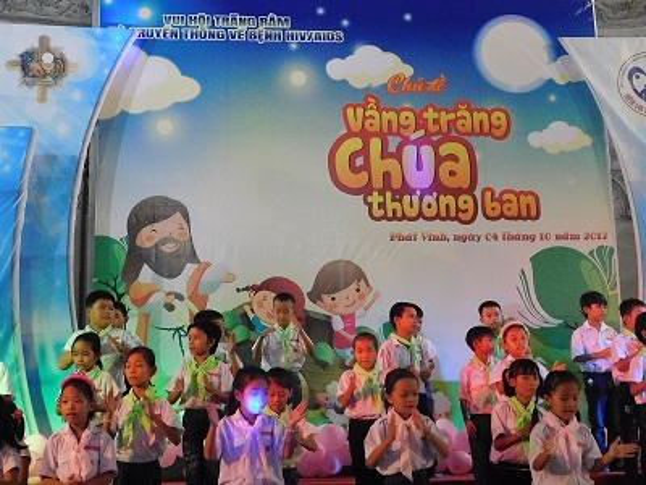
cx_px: 323
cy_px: 242
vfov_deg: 28.6
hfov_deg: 37.5
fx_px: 952
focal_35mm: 51
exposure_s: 1/125
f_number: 3.8
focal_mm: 9
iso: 1600
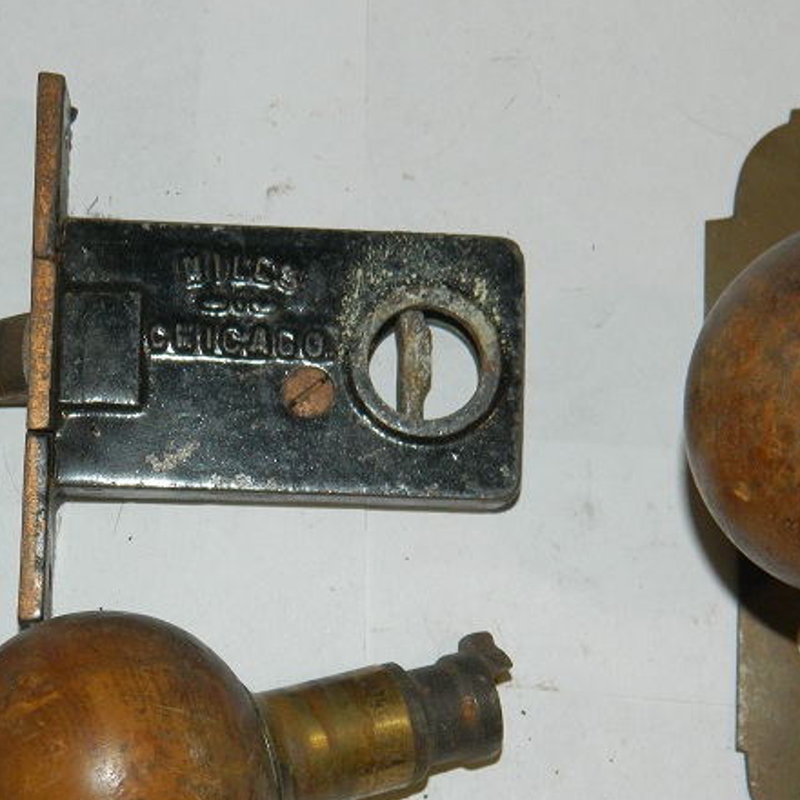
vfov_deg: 17.5
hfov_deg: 17.5
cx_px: 313
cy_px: 495
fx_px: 2589
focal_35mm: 99
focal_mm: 10.2
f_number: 3.8
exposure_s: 1/30
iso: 200
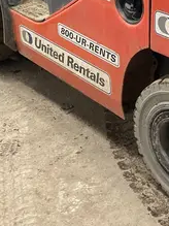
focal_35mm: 87
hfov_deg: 16.8
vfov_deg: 21.0
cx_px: 143
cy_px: -43
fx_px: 567
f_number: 1.6
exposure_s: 1/60
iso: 400
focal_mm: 5.1
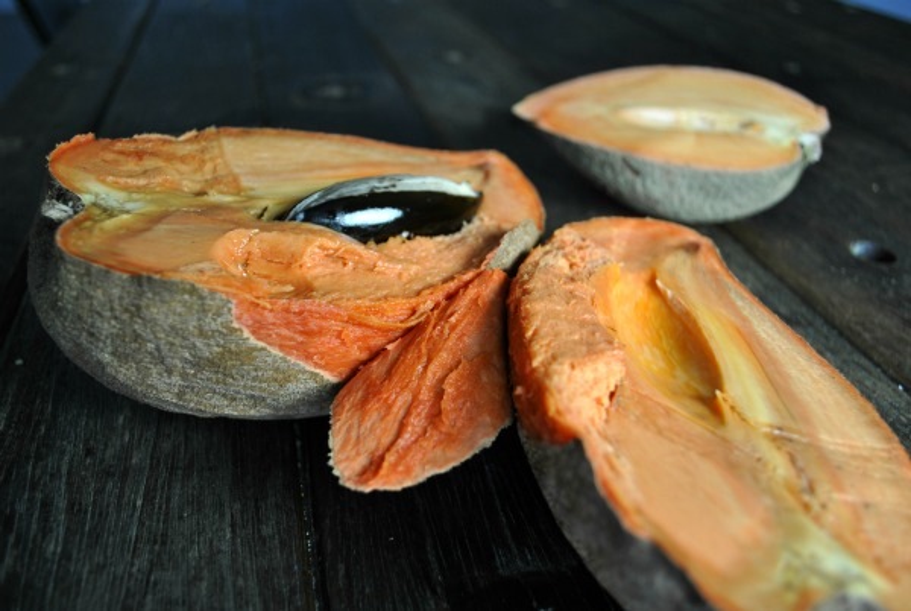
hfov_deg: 61.9
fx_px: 760
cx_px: 456
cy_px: 306
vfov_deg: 43.7
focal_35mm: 30
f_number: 3.8
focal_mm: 20
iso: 200
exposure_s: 1/50
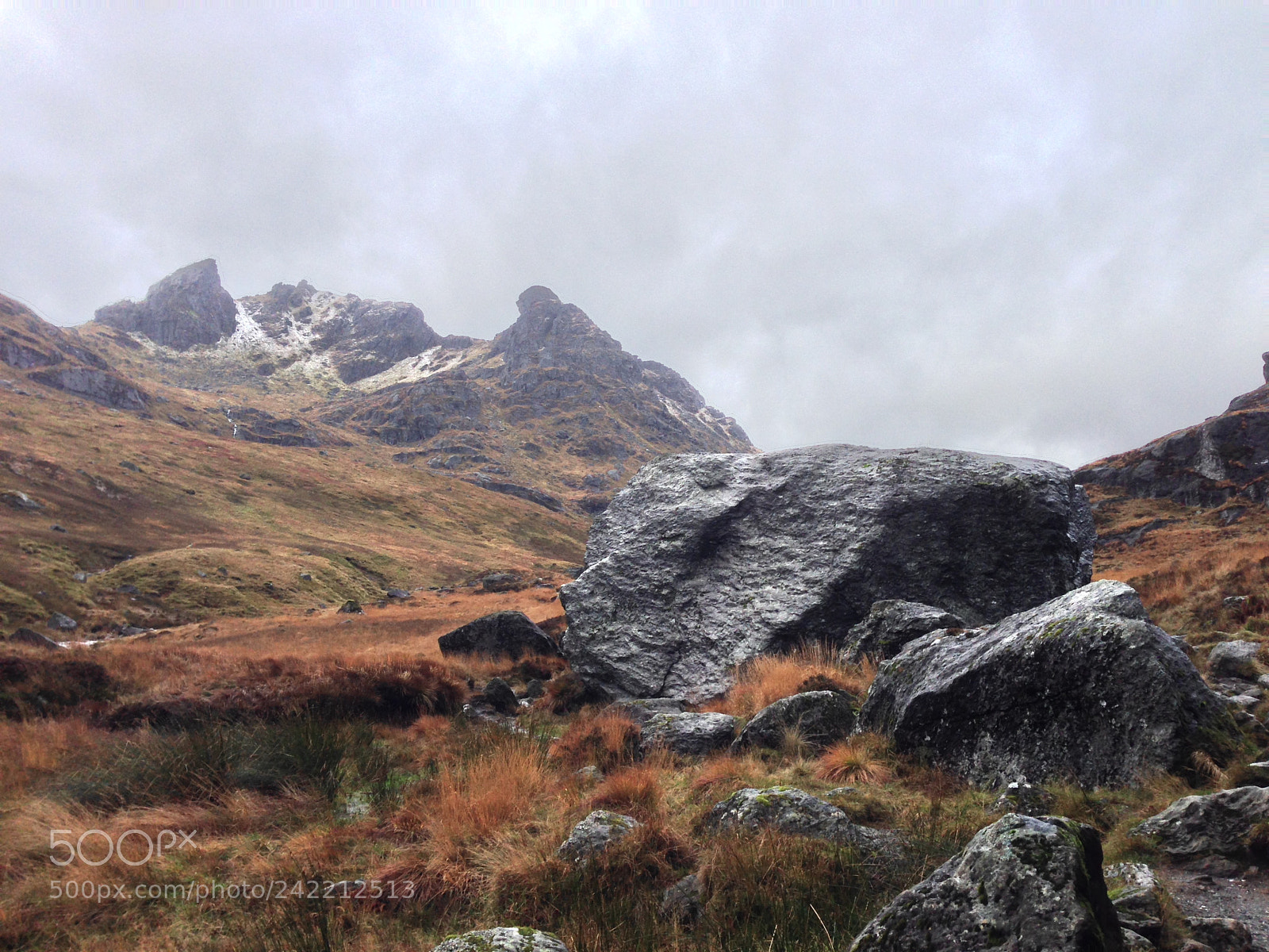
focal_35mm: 33
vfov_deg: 42.9
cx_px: 634
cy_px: 476
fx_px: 1210
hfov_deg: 55.4
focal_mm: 4.12
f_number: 2.4
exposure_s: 1/463
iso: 50
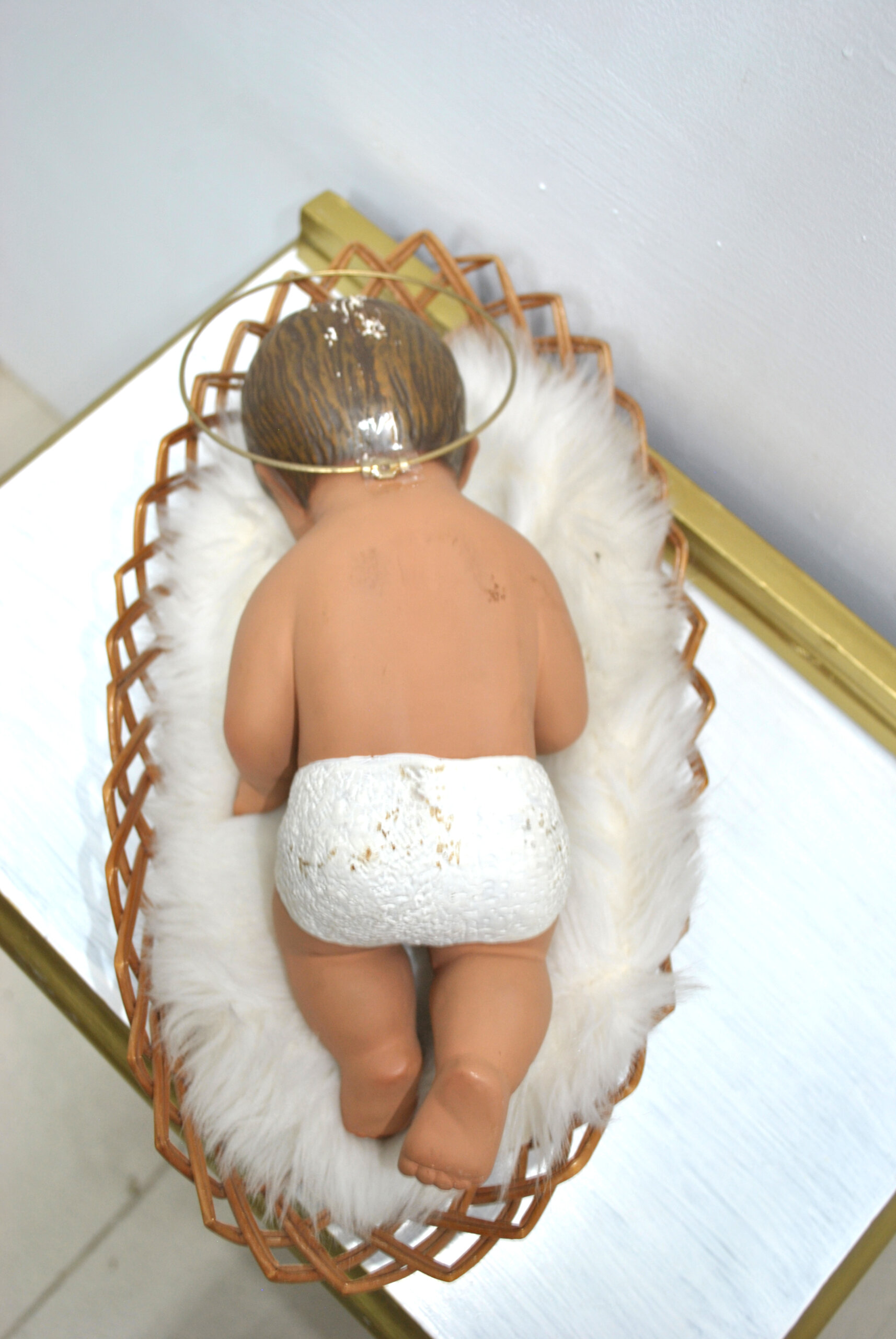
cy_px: 670
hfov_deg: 37.0
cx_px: 448
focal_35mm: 36
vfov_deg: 53.1
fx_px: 1340
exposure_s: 1/15
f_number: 4
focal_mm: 24
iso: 200
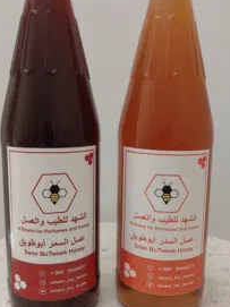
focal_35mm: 34
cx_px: 118
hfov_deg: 41.8
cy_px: 148
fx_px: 301
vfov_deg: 54.0
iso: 160
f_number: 1.8
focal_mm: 5.06
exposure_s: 1/100
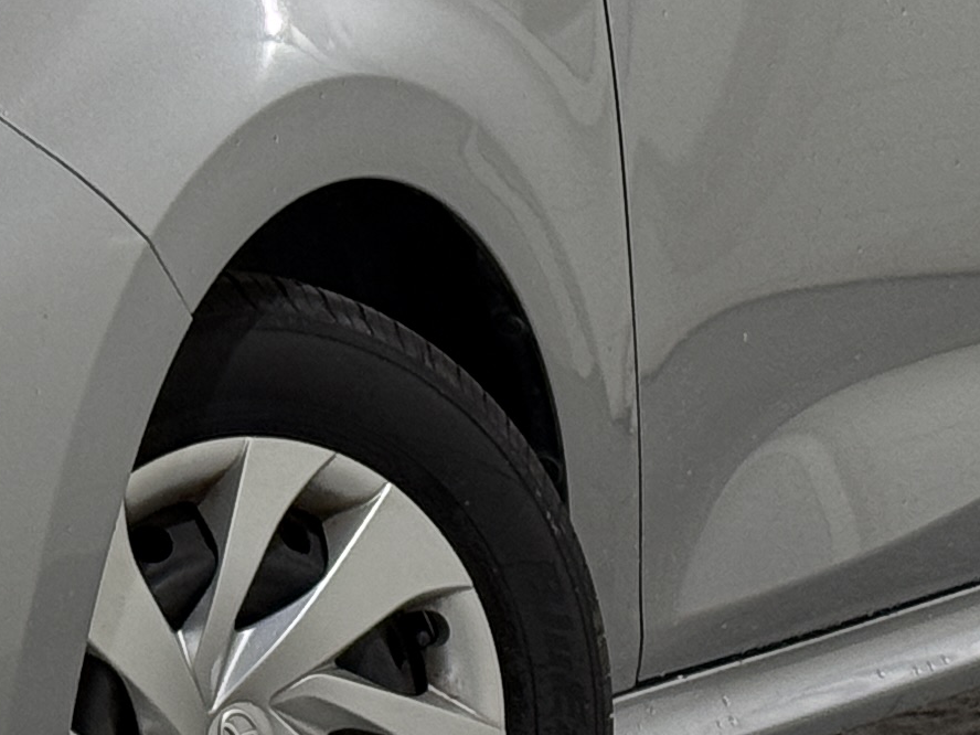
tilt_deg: -0.5
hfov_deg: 8.9
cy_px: -15
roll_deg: +0.4
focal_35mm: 218
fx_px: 6172
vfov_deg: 6.8
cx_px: -281
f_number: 1.78
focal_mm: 6.76
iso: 100
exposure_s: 1/60
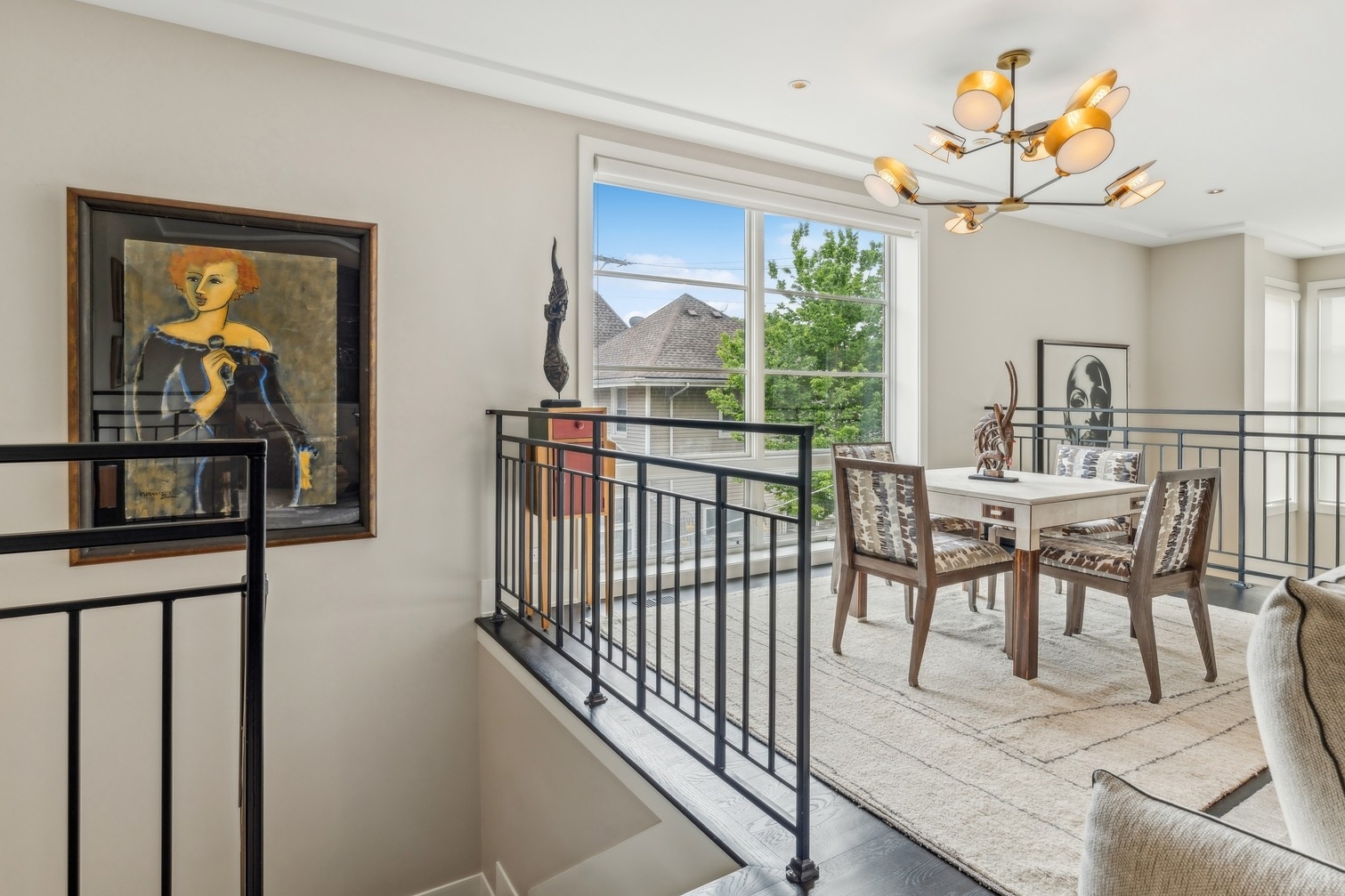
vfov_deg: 67.3
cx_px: 677
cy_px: 430
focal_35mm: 18
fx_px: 672
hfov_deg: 90.0
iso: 320
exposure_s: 1/60
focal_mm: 17
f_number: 8
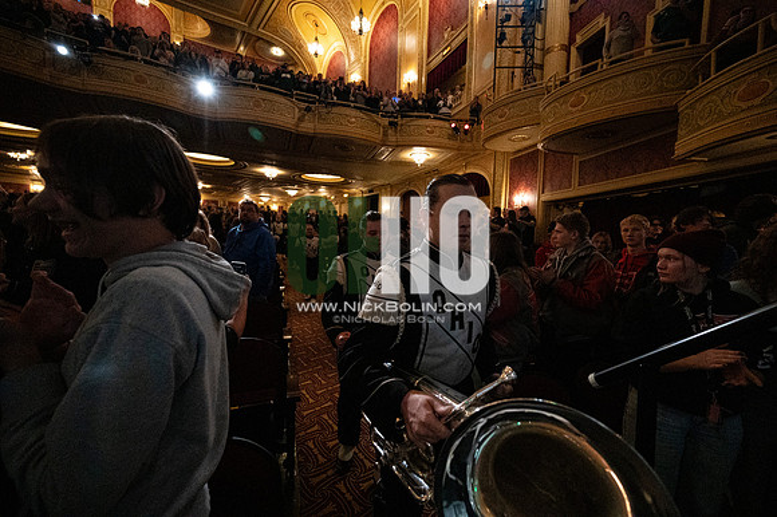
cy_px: 258
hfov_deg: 104.3
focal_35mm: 14
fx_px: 302
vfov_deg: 81.1
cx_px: 388
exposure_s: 1/400
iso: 32000
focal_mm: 14
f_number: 4
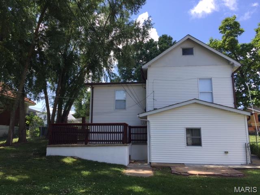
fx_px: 218
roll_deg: -0.8
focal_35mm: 29
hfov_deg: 61.7
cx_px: 130
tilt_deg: +11.8
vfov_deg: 48.2
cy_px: 98
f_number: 2.2
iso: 32
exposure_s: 1/842
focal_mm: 4.15
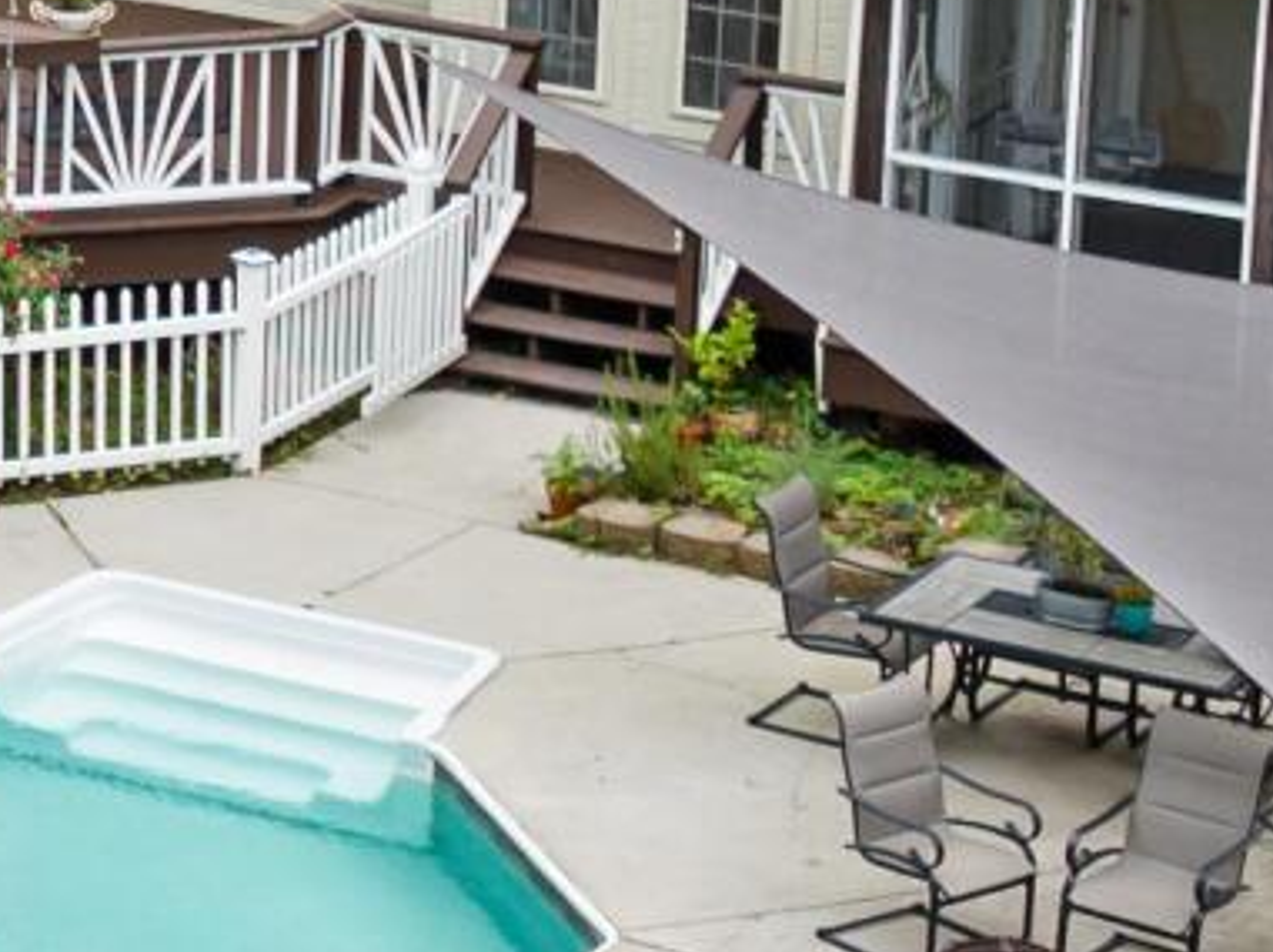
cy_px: 10
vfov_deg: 7.8
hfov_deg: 10.0
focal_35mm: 189
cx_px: -862
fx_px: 6944
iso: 150
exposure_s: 1/120
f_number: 2.8
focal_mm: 12.29
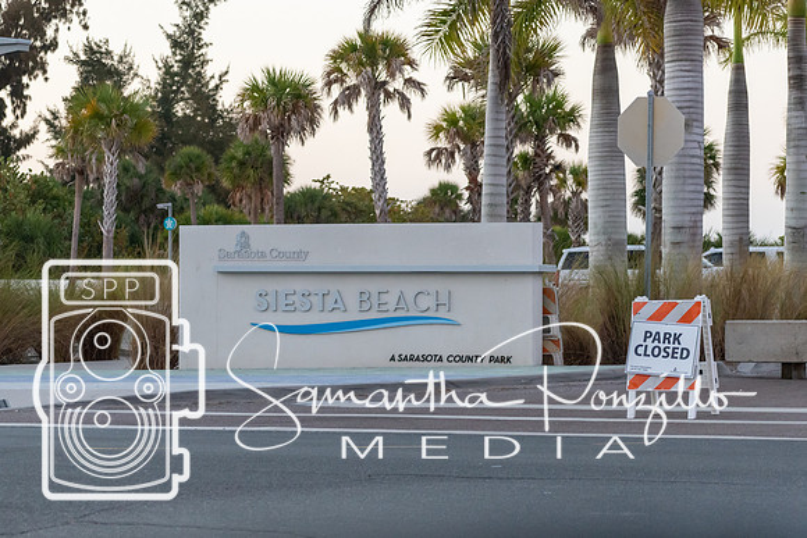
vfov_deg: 10.8
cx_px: 327
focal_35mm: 127
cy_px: 318
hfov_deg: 16.2
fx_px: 2841
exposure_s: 1/200
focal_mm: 70
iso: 800
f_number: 4.5
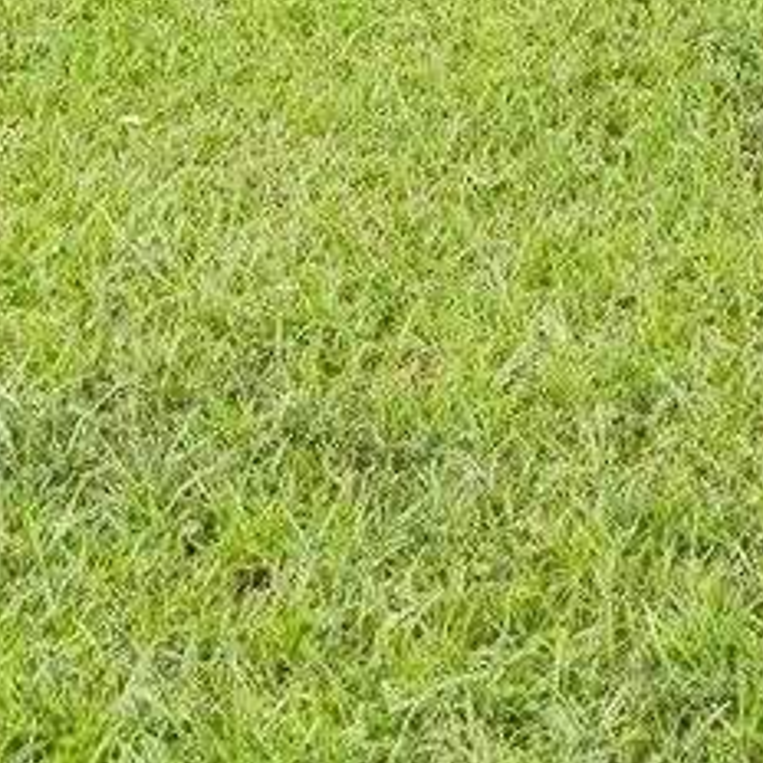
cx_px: 286
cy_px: -1357
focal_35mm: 210
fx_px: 5237
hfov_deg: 8.3
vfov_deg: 7.5
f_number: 9
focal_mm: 28
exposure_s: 1/4
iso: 100
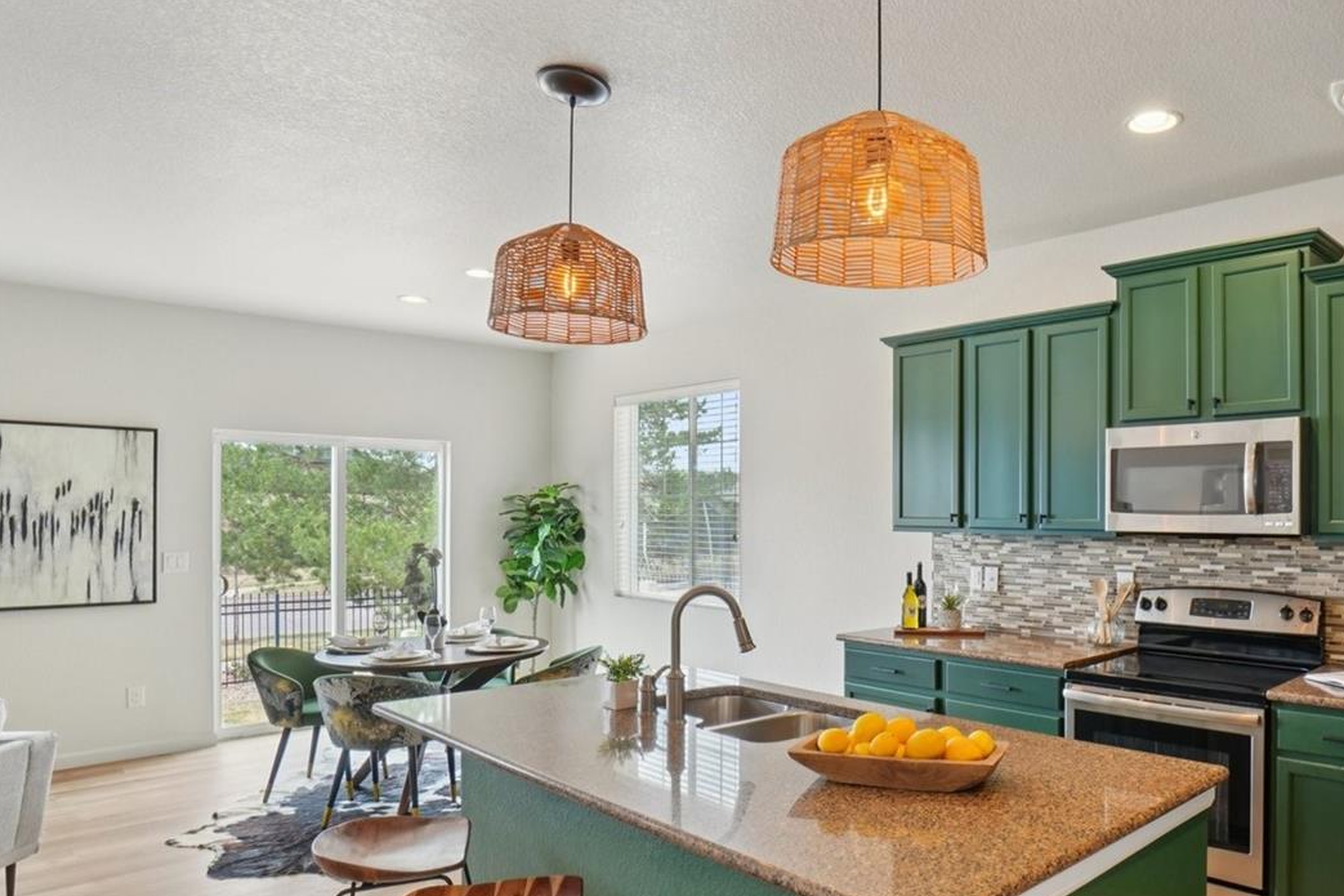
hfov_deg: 73.3
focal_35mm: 23
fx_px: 858
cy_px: 520
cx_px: 919
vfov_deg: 54.8
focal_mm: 10
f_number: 8
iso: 400
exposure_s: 1/15
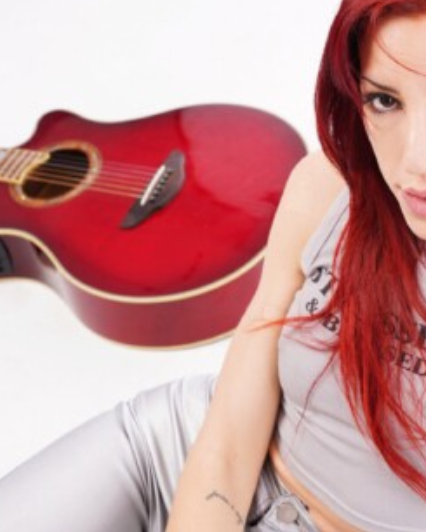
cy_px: 265
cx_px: 489
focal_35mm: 112
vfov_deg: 17.2
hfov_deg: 13.4
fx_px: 1764
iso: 160
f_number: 6.3
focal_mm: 57
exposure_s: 1/100
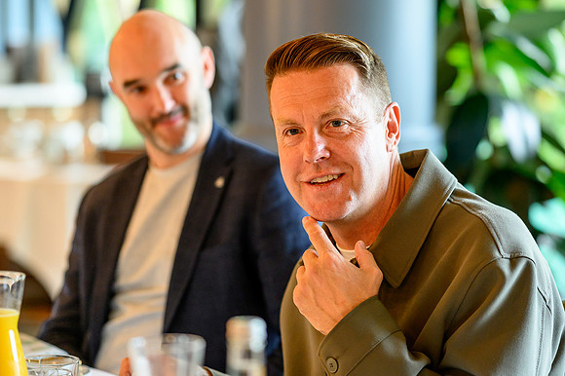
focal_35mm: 128
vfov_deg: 10.7
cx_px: 282
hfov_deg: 16.0
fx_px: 2015
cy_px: 188
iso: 1000
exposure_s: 1/200
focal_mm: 85
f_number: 1.8
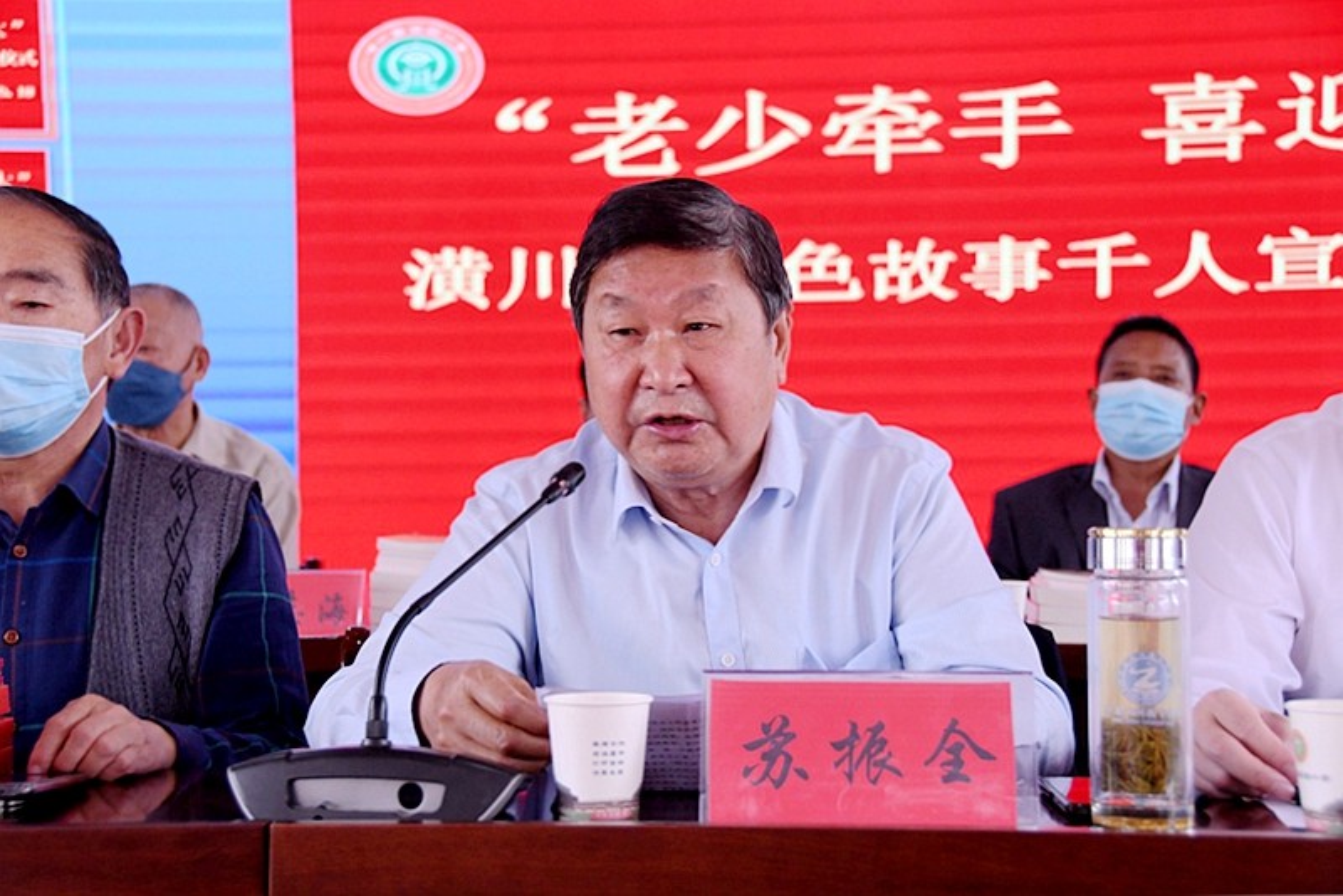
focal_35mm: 69
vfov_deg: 19.7
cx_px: 672
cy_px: 448
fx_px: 2575
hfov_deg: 29.2
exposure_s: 1/200
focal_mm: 46
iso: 800
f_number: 4.5
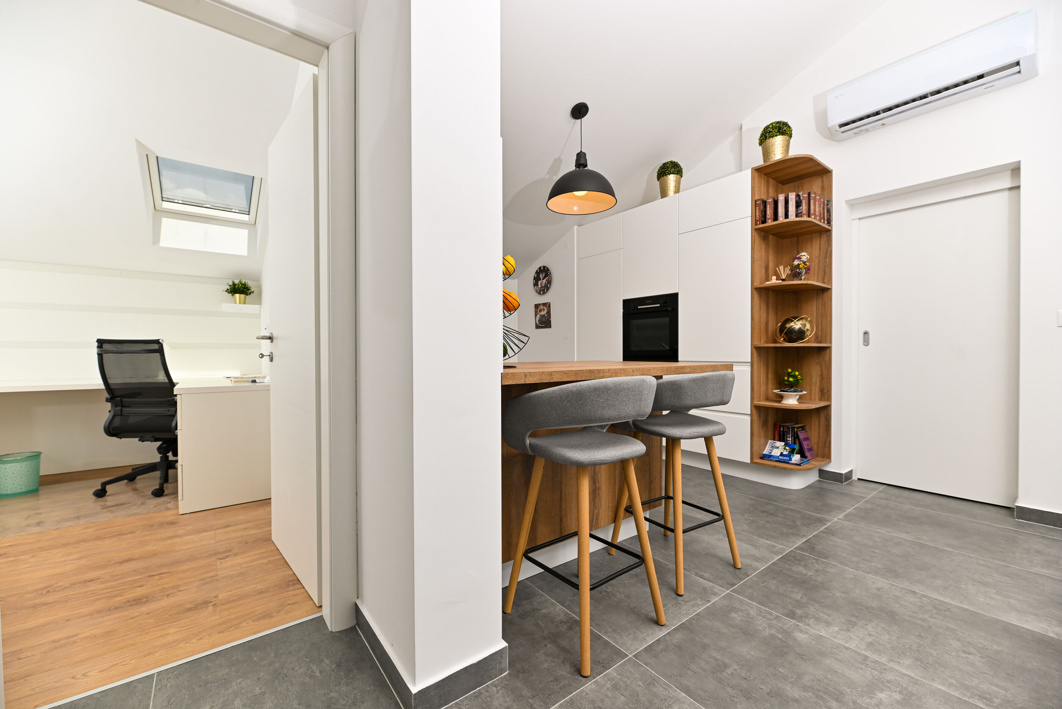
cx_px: 531
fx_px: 413
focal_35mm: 14
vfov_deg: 81.3
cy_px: 354
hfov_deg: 104.2
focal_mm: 14
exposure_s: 1/200
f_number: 5.6
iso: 100
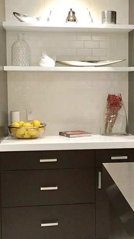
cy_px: 116
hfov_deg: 20.2
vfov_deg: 35.5
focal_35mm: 59
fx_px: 373
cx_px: 105
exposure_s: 1/30
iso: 125
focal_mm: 4.15
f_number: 2.2
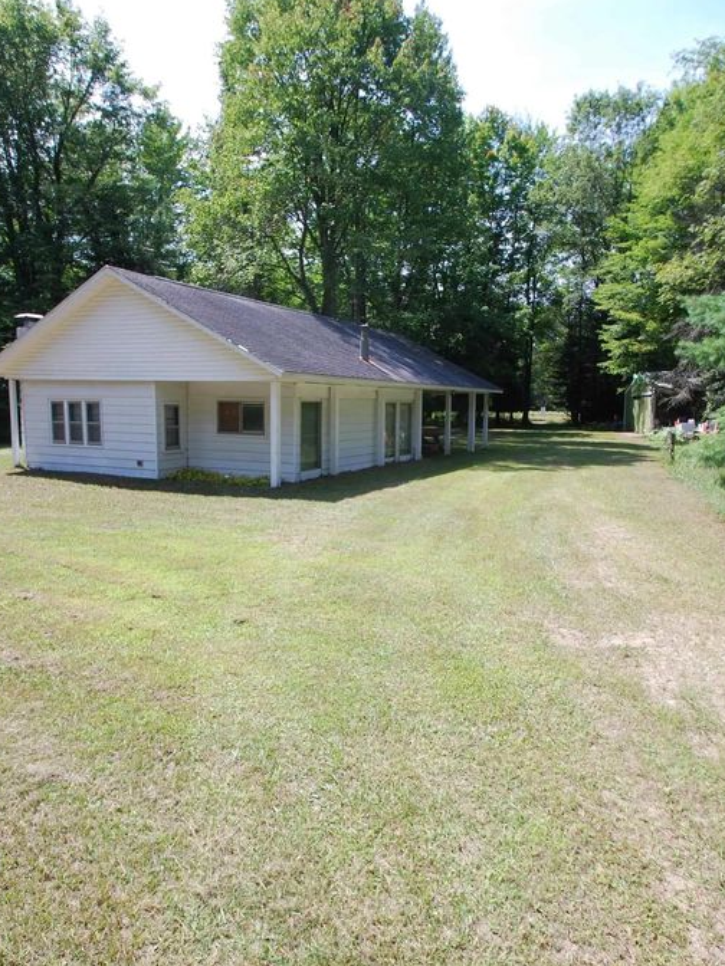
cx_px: 397
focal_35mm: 22
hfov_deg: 61.0
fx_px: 614
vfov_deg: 76.4
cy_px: 477
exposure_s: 1/160
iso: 100
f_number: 6.3
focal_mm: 10
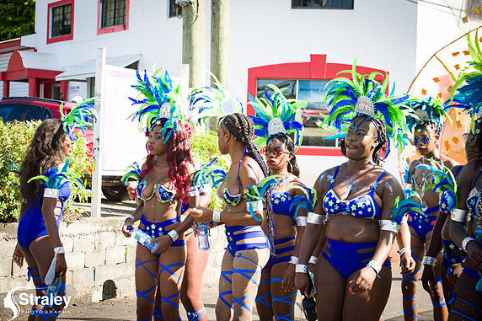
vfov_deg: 19.2
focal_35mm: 71
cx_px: 240
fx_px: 950
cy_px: 162
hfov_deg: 28.5
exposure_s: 1/200
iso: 100
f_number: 8
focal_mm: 70
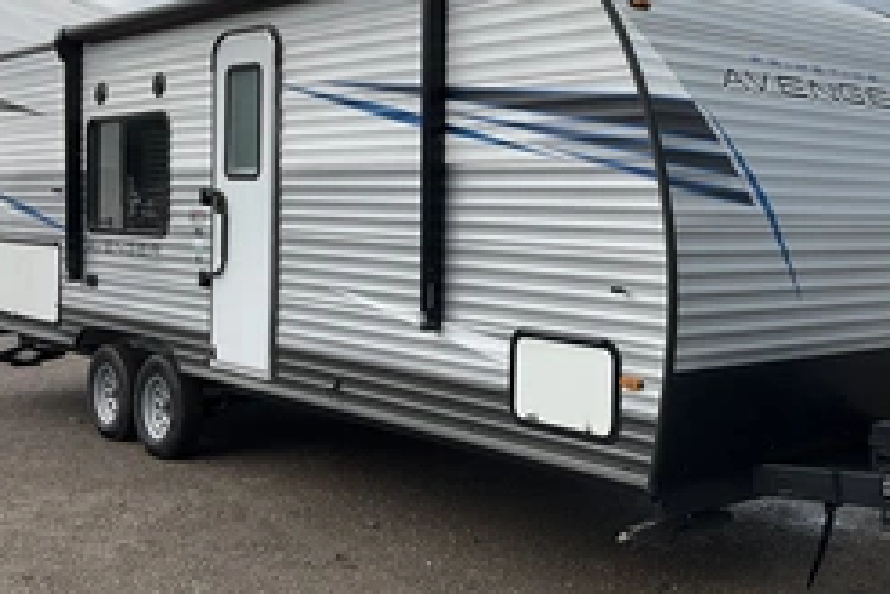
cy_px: 239
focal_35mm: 49
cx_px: 561
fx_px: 1211
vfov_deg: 27.5
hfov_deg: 40.0
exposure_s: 1/978
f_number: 1.8
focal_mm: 3
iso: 25
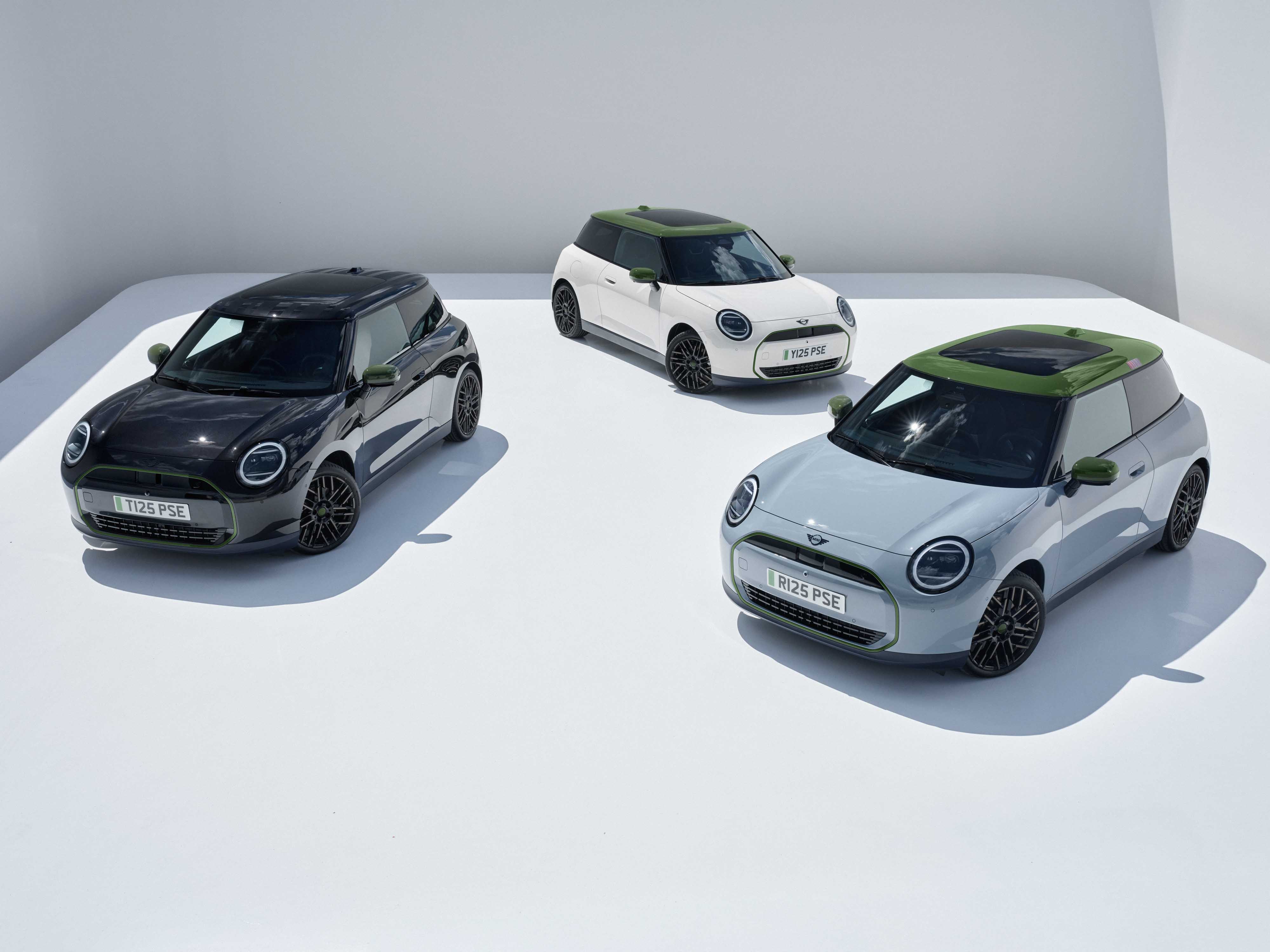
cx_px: 635
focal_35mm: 36
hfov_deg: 51.4
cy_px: 476
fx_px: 1321
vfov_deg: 39.7
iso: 1600
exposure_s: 1/320
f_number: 16
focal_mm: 45
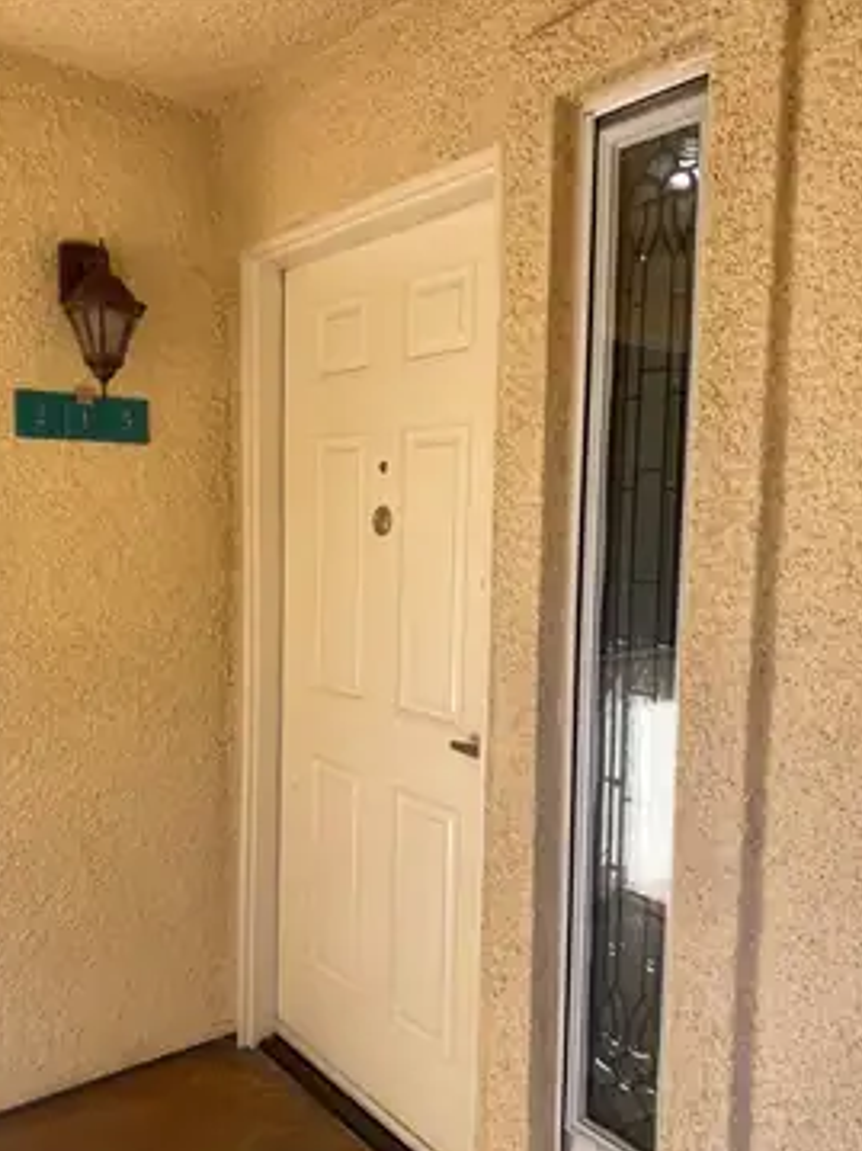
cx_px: 436
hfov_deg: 48.2
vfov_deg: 61.5
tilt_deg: -6.0
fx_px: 963
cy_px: 635
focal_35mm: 29
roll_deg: -2.1
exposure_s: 1/122
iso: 32
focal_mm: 4.25
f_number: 1.8
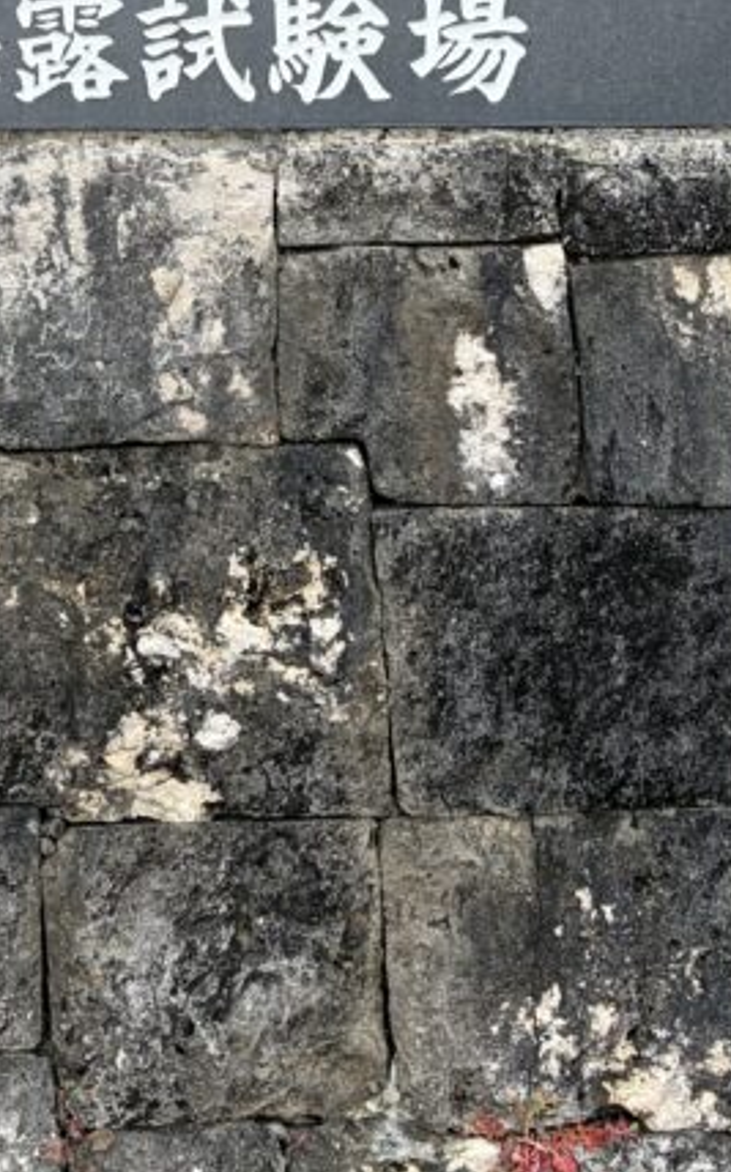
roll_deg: +1.5
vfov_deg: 29.8
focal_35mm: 66
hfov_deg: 19.5
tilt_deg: -23.2
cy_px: 123
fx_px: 2107
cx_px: 148
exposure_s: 1/433
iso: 50
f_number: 1.6
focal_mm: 5.96
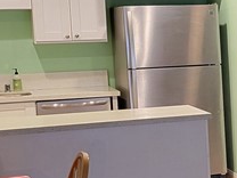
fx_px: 876
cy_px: 112
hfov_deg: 13.7
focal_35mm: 128
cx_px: 436
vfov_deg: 11.6
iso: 250
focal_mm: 5.4
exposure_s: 1/40
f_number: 1.8
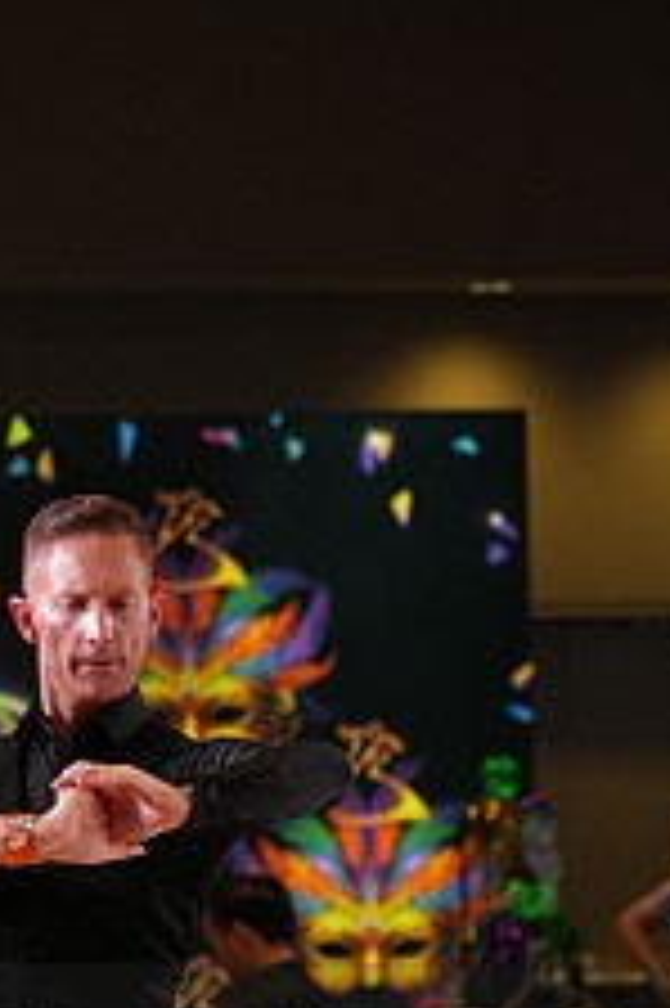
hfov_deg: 5.0
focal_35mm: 272
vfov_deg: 7.5
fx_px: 7605
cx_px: -83
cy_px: 1116
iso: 2000
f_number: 4
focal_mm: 105
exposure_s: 1/400
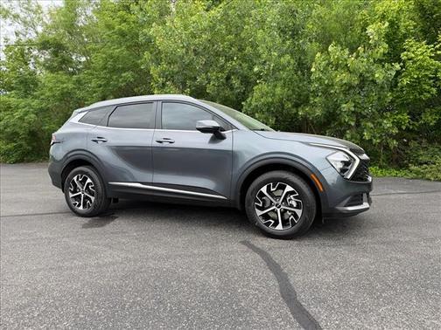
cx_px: 220
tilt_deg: -6.4
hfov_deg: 71.6
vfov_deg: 56.8
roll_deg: +0.6
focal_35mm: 24
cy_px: 165
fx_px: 306
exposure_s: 1/507
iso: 80
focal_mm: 6.76
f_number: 1.78
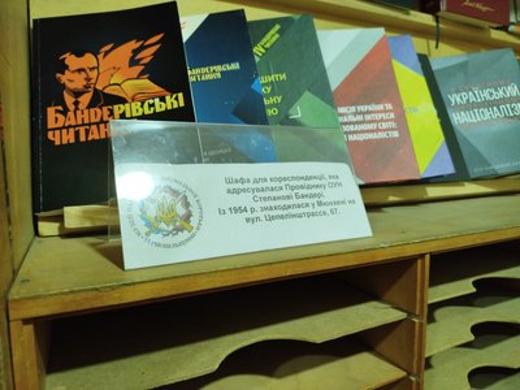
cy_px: 195
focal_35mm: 24
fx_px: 361
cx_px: 260
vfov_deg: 56.8
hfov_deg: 71.6
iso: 500
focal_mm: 5.31
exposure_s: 1/33
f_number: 1.7
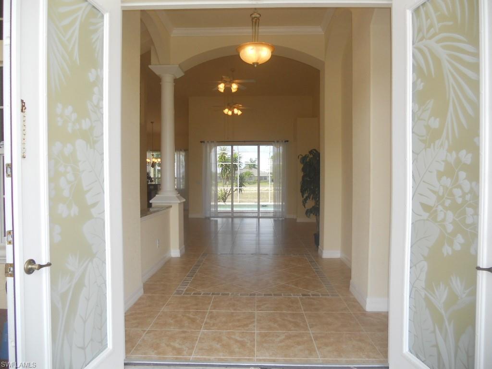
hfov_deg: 65.3
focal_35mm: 27
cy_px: 184
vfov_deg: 51.4
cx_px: 246
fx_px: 384
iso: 80
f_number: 3.2
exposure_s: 1/160
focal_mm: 4.9
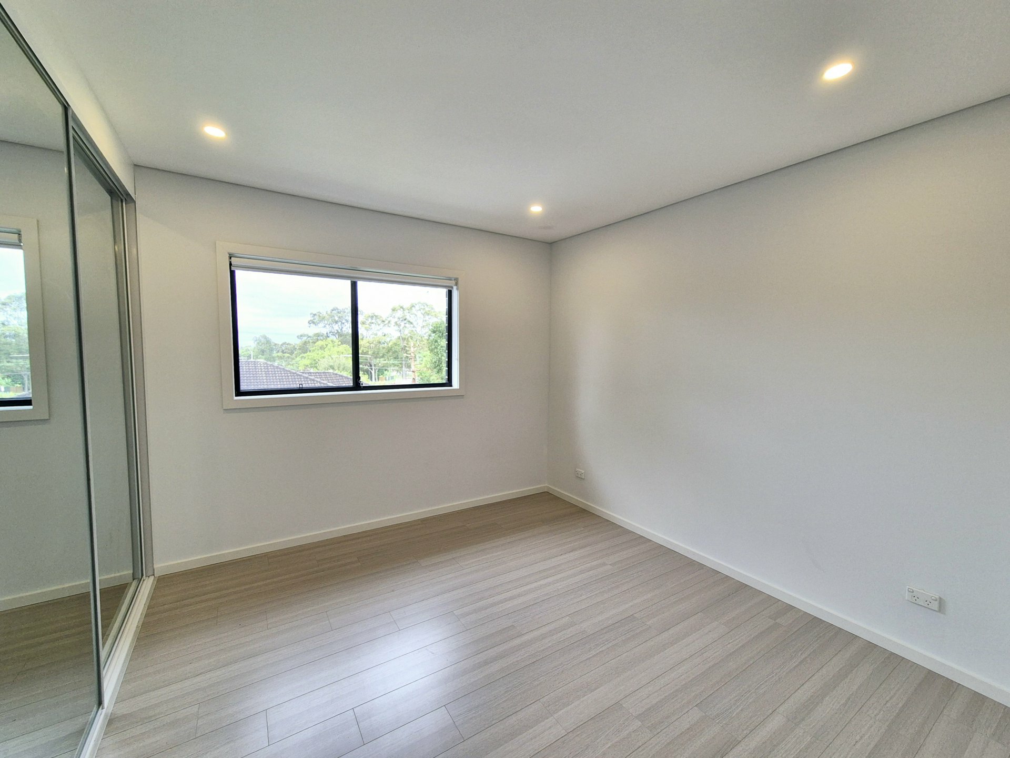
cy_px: 379
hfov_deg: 106.2
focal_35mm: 13
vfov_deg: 89.9
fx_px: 379
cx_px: 505
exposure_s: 1/143
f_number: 2.2
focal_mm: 2.2
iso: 50
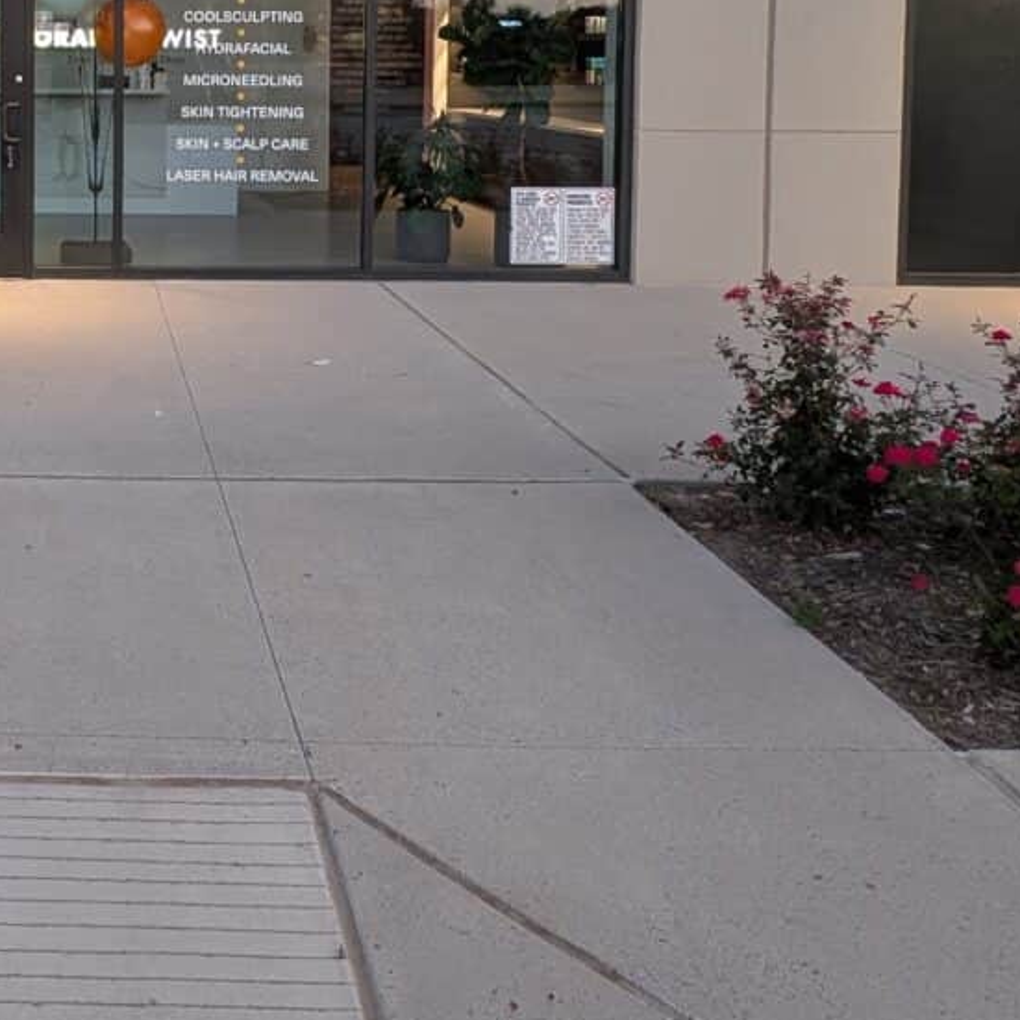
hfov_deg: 51.3
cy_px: -248
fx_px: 900
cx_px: 79
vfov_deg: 39.2
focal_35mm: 27
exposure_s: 1/33.5
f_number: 1.95
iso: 152
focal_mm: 2.23
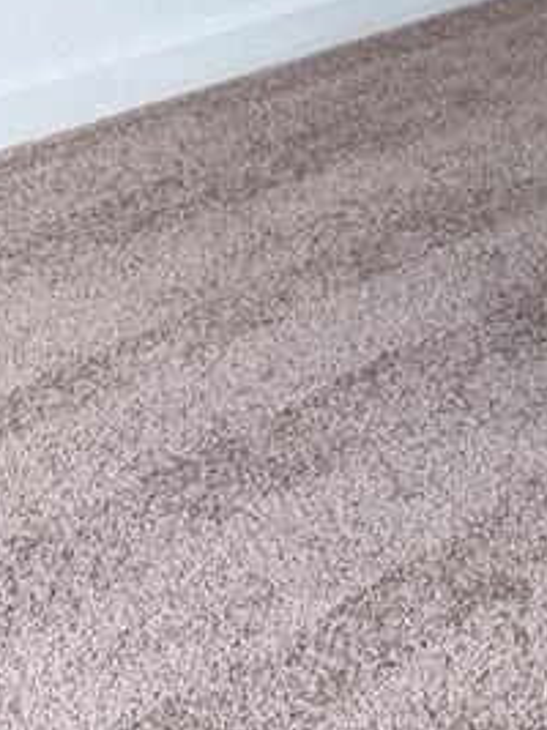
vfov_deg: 16.9
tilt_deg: -9.8
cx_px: 1108
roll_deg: +0.4
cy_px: -271
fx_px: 2277
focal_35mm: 108
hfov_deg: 12.1
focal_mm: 6.76
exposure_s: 1/139
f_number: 1.78
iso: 80
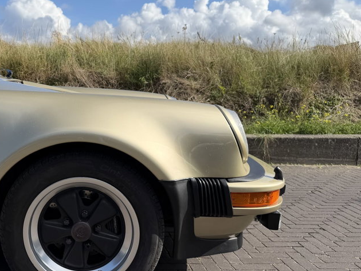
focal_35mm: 39
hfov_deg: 45.6
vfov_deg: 36.7
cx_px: 76
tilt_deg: -9.6
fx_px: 407
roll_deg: -0.5
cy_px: 159
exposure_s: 1/4673
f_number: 1.78
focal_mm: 6.76
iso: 80
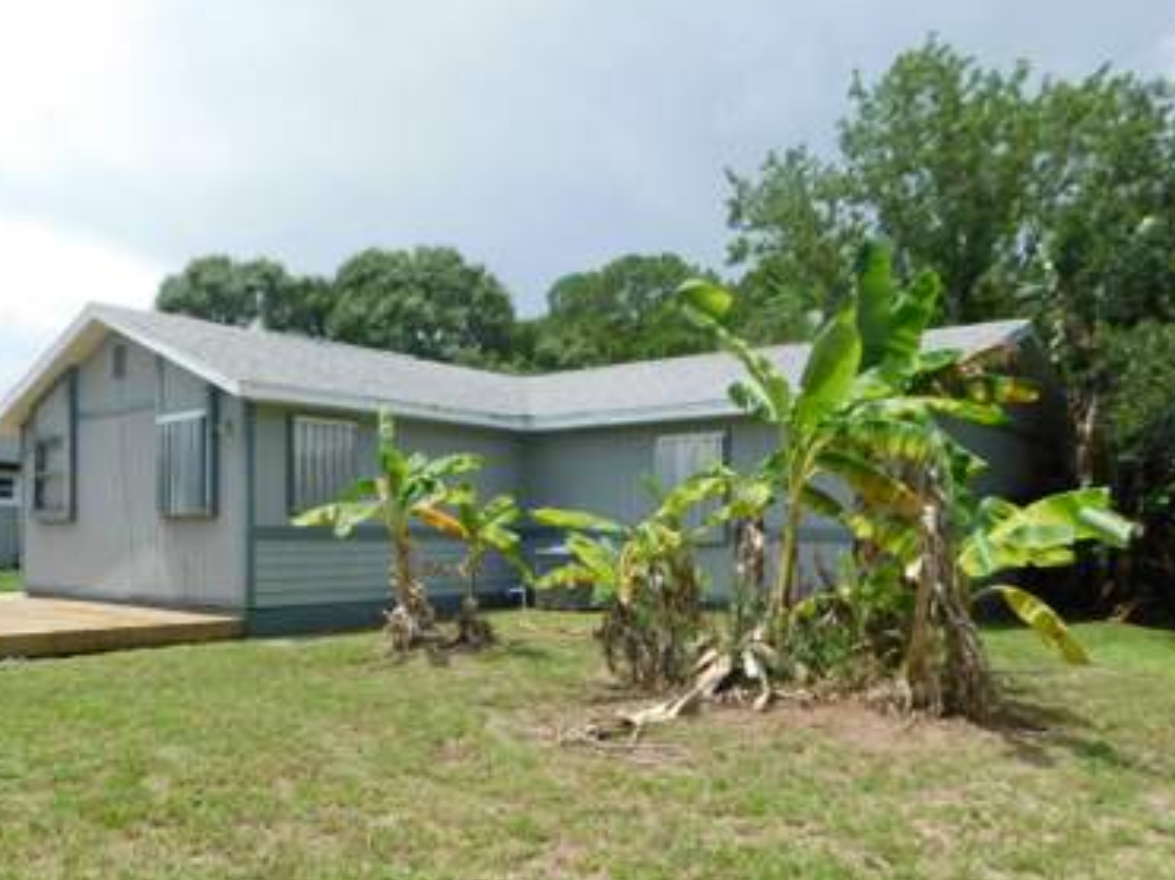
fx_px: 1052
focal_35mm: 31
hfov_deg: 57.8
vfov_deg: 45.1
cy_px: 537
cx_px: 459
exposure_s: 1/1000
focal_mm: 4.1
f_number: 3
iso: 125
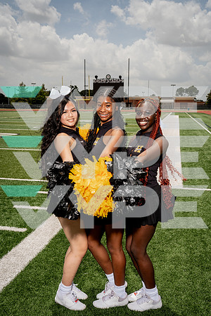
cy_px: 158
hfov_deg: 33.4
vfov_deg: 48.5
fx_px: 352
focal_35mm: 40
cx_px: 106
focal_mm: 40
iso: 100
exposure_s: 1/200
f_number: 10
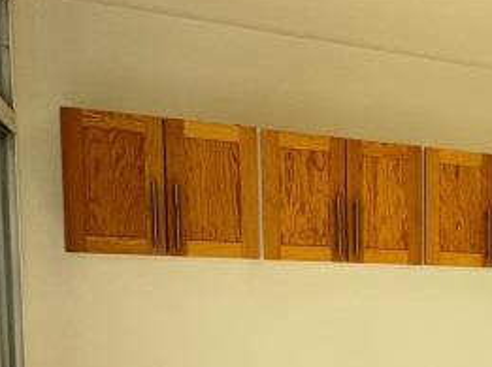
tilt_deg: -4.2
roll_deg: +0.6
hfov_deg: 29.1
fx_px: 781
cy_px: 365
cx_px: 620
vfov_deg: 25.2
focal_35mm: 55
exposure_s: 1/200
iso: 40
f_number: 2.2
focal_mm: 2.22
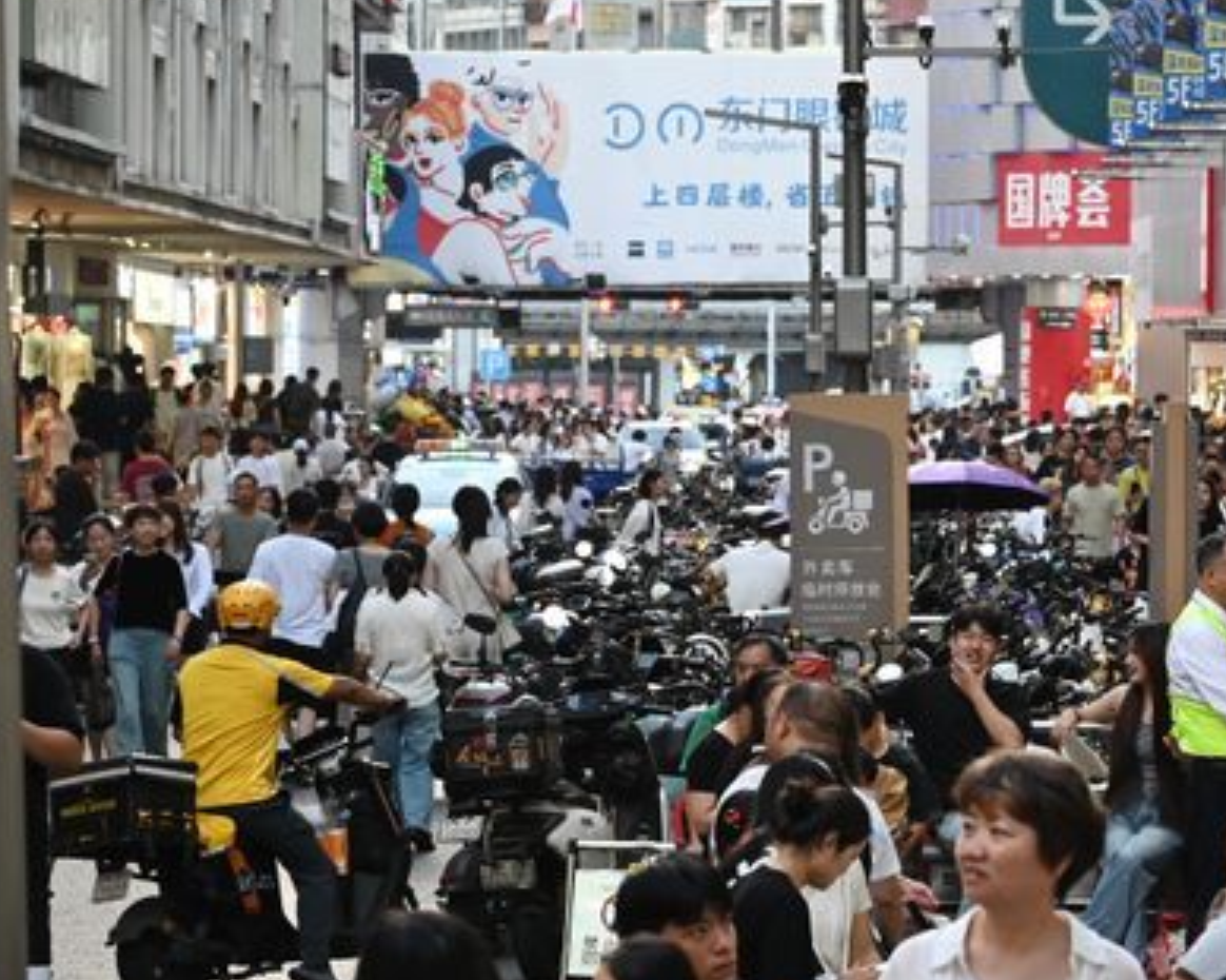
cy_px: 827
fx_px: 7725
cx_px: 1264
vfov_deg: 7.2
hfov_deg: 9.0
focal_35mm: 213
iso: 1800
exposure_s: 1/250
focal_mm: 86
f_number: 5.6
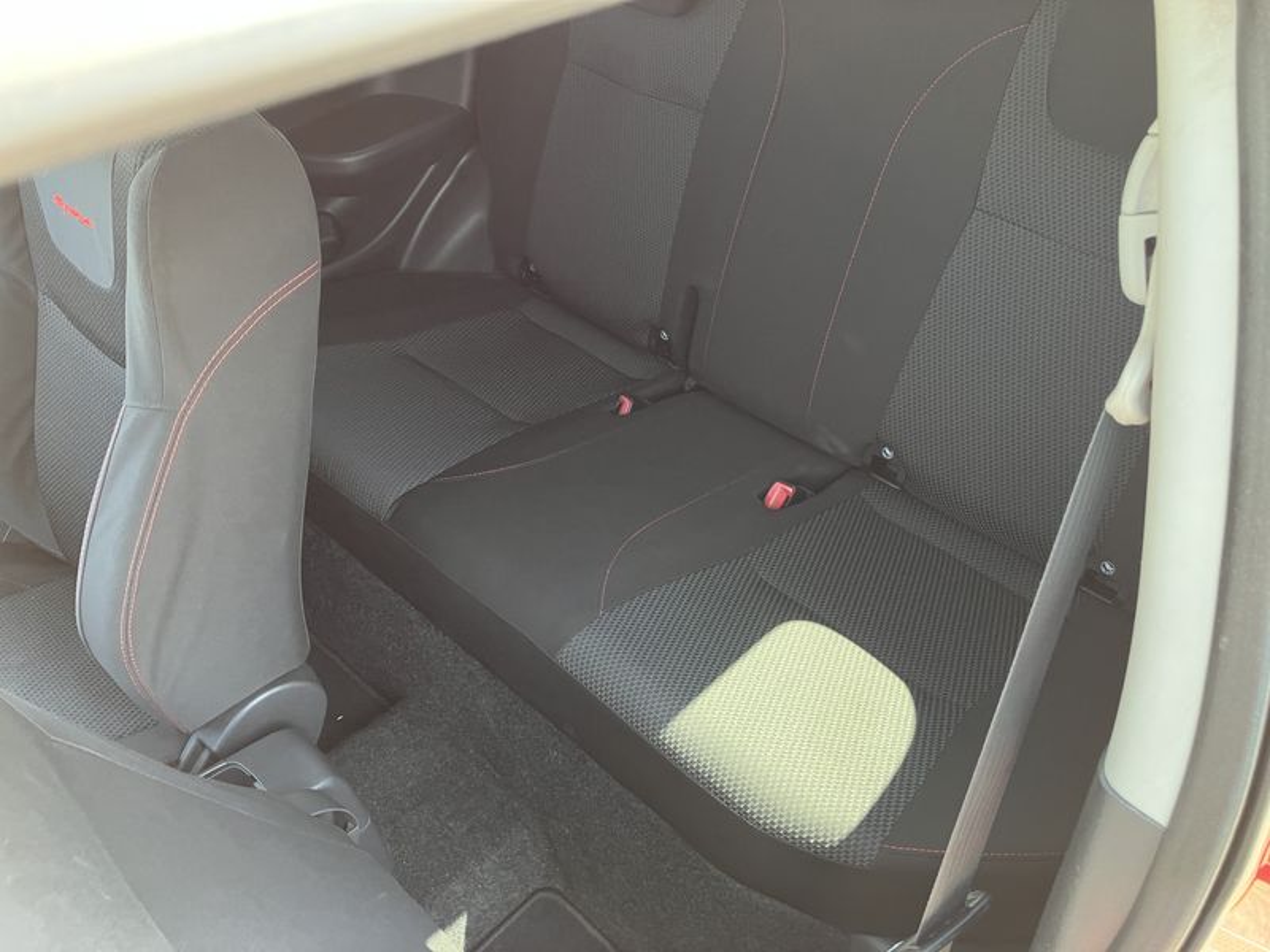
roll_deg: +0.1
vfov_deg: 49.7
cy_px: 476
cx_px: 635
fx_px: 1027
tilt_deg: -40.9
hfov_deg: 63.4
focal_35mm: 28
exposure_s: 1/78
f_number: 1.8
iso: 80
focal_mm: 3.99
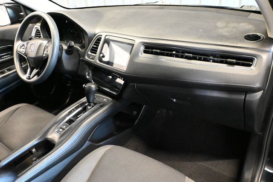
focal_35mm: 30
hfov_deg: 62.0
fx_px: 227
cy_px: 91
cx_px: 136
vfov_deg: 43.6
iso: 12800
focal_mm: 20
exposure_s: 1/30
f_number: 3.8
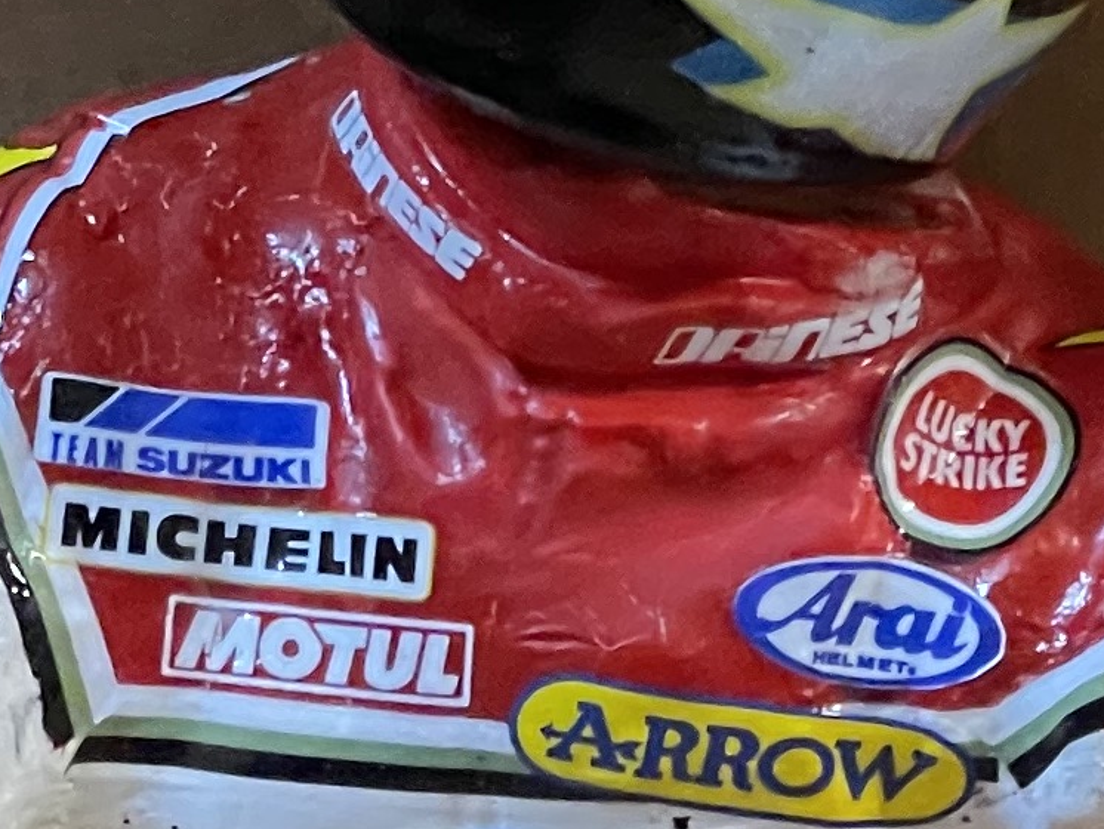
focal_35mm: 281
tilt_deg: -36.5
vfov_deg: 5.2
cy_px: 1318
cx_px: 497
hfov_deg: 7.0
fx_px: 8965
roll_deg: +1.4
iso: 800
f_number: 2
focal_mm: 6
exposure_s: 1/50
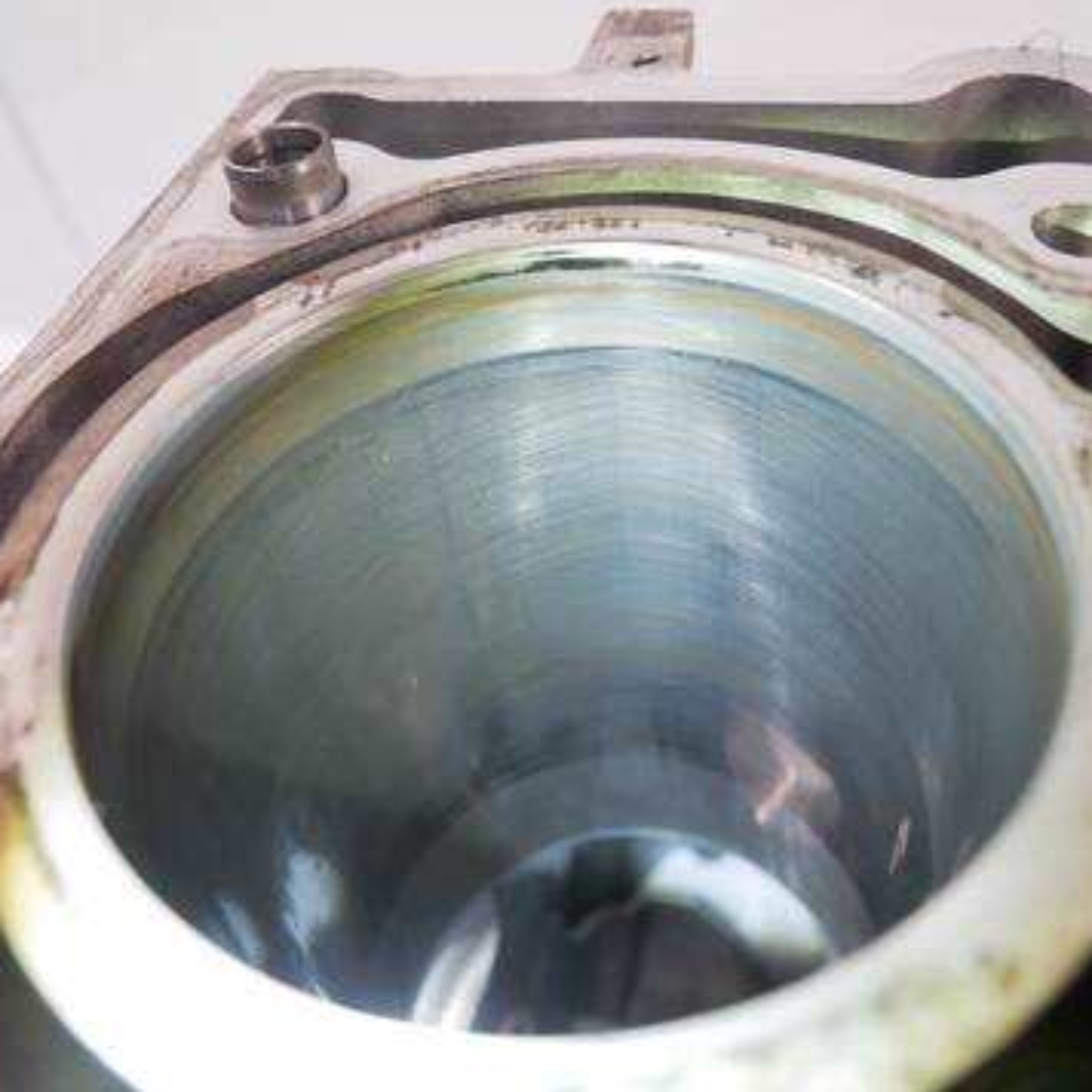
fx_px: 1106
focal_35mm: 31
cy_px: 543
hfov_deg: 52.5
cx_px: 564
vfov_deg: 52.5
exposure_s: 1/60
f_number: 3.5
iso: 800
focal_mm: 13
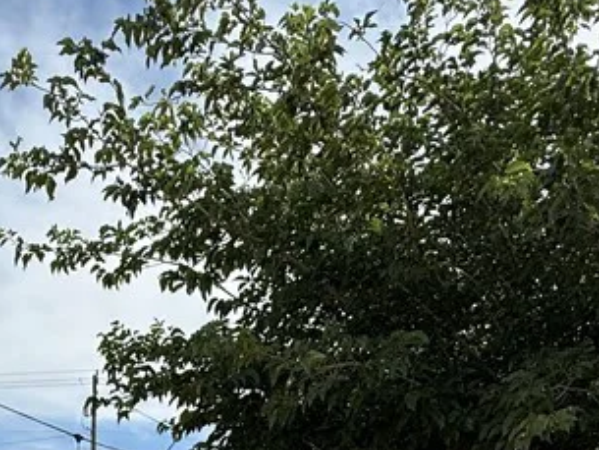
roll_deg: -0.8
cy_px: 692
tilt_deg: -5.3
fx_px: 814
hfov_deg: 39.8
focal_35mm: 47
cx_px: 185
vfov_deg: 23.8
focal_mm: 2.22
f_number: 2.2
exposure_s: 1/1368
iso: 50
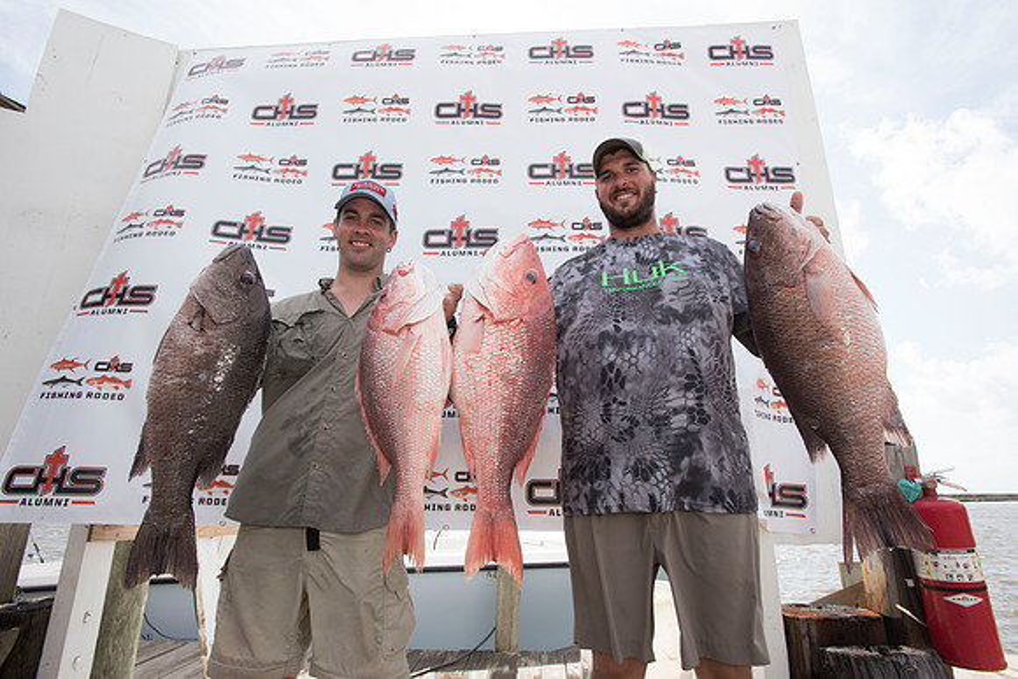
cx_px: 509
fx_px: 537
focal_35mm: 19
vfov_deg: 64.6
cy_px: 340
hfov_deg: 86.9
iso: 250
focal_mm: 19
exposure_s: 1/320
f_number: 9
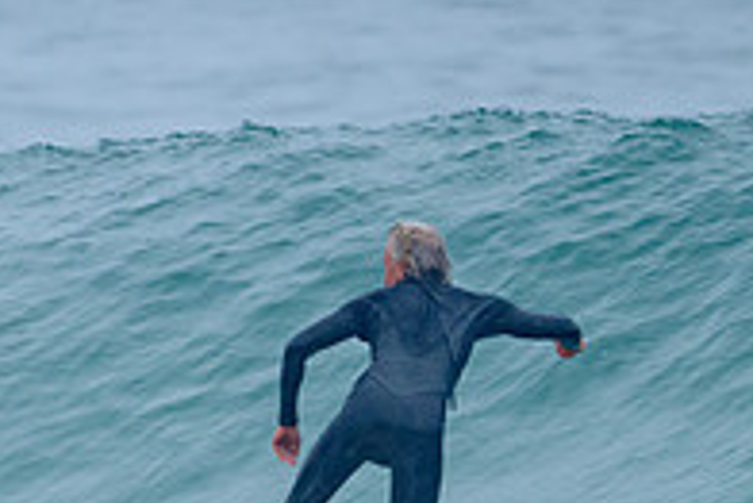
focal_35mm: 1812
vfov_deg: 0.8
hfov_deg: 1.1
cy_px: 542
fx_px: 37928
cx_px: 468
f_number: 5.6
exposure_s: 1/1000
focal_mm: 500
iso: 1000
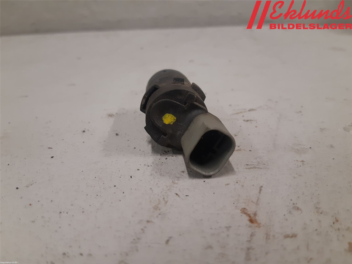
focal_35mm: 26
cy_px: 132
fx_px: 264
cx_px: 176
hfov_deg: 67.3
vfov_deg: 53.1
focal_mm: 3.93
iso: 125
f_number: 1.7
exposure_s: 1/50
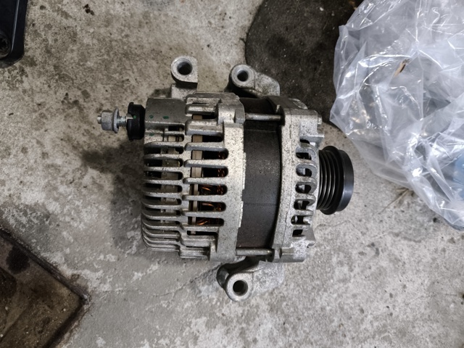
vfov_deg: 54.9
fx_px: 335
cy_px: 174
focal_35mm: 25
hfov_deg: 69.4
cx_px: 232
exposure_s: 1/25
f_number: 1.7
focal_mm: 4.71
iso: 1000
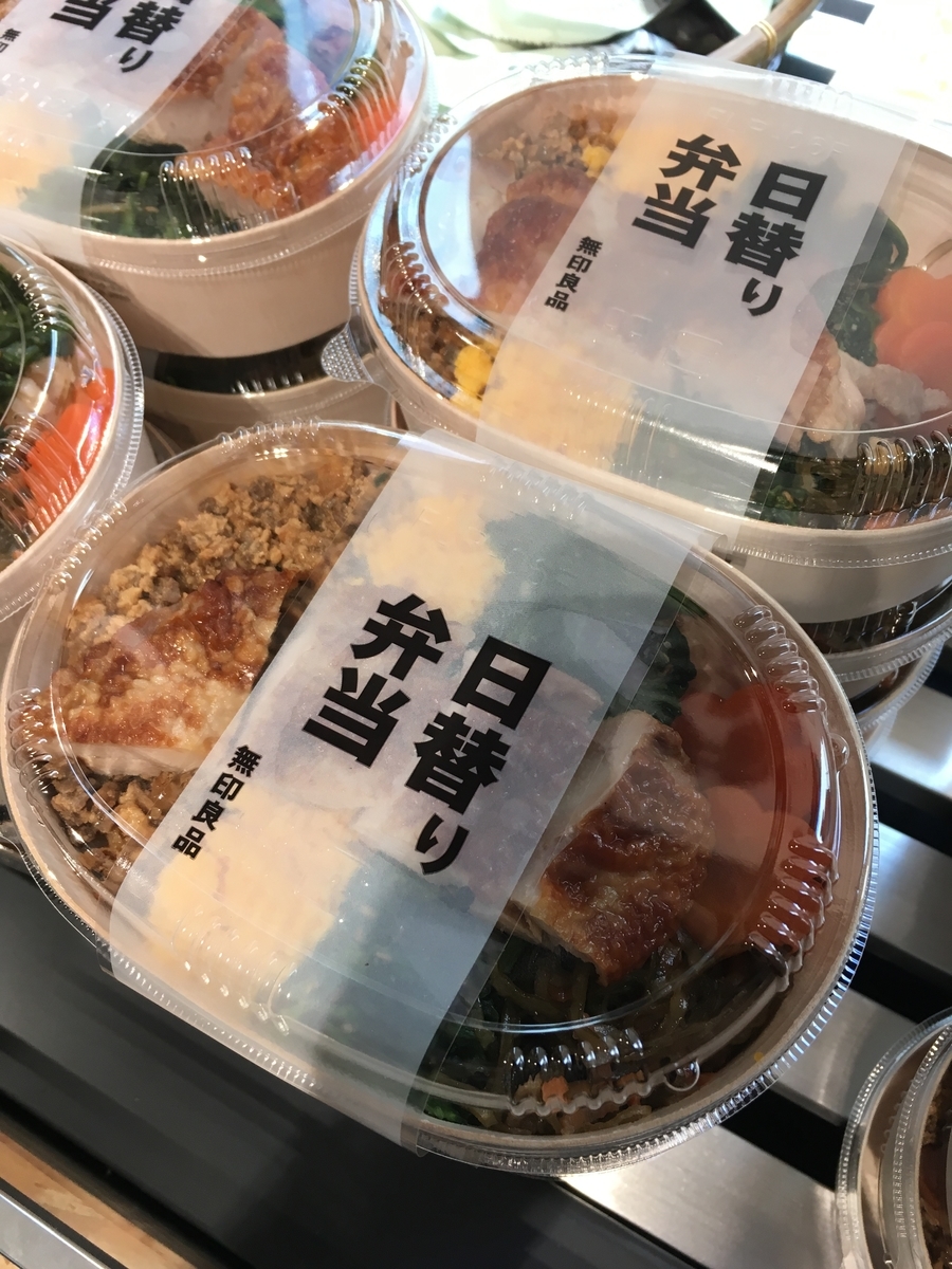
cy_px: 634
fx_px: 1063
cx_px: 476
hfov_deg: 48.2
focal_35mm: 29
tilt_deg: -65.0
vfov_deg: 61.7
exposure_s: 1/30
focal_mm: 4.15
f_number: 2.2
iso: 25
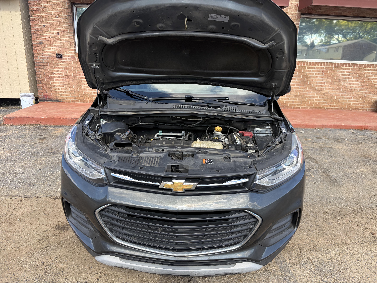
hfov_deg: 67.3
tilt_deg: -15.9
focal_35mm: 26
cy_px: 142
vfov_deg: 53.1
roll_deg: -2.9
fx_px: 283
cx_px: 188
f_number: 1.6
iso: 50
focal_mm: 5.96
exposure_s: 1/548
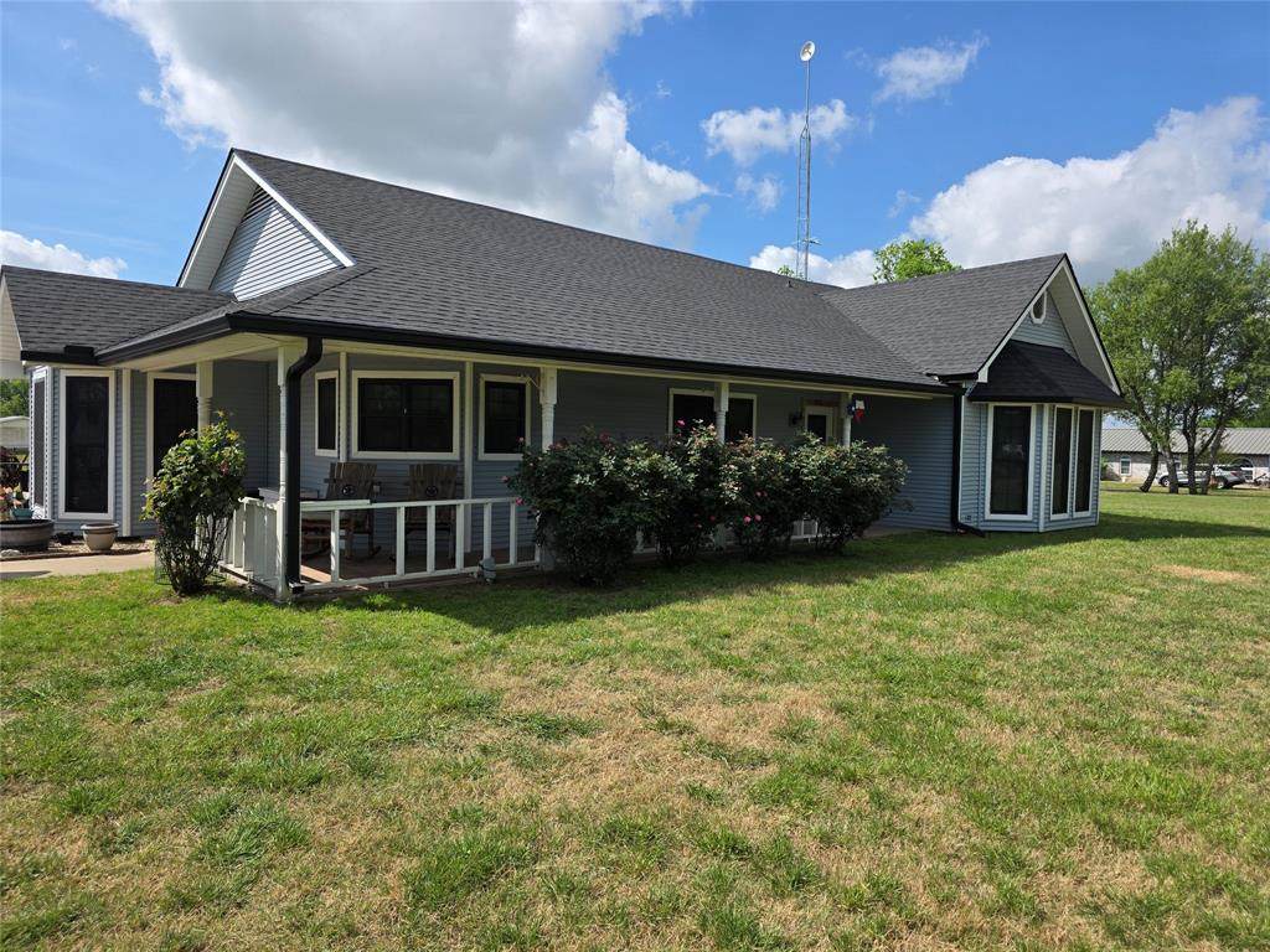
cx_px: 635
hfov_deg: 73.9
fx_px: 844
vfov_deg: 58.9
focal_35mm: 23
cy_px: 476
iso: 80
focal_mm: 6.3
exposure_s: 1/6574
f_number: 1.7
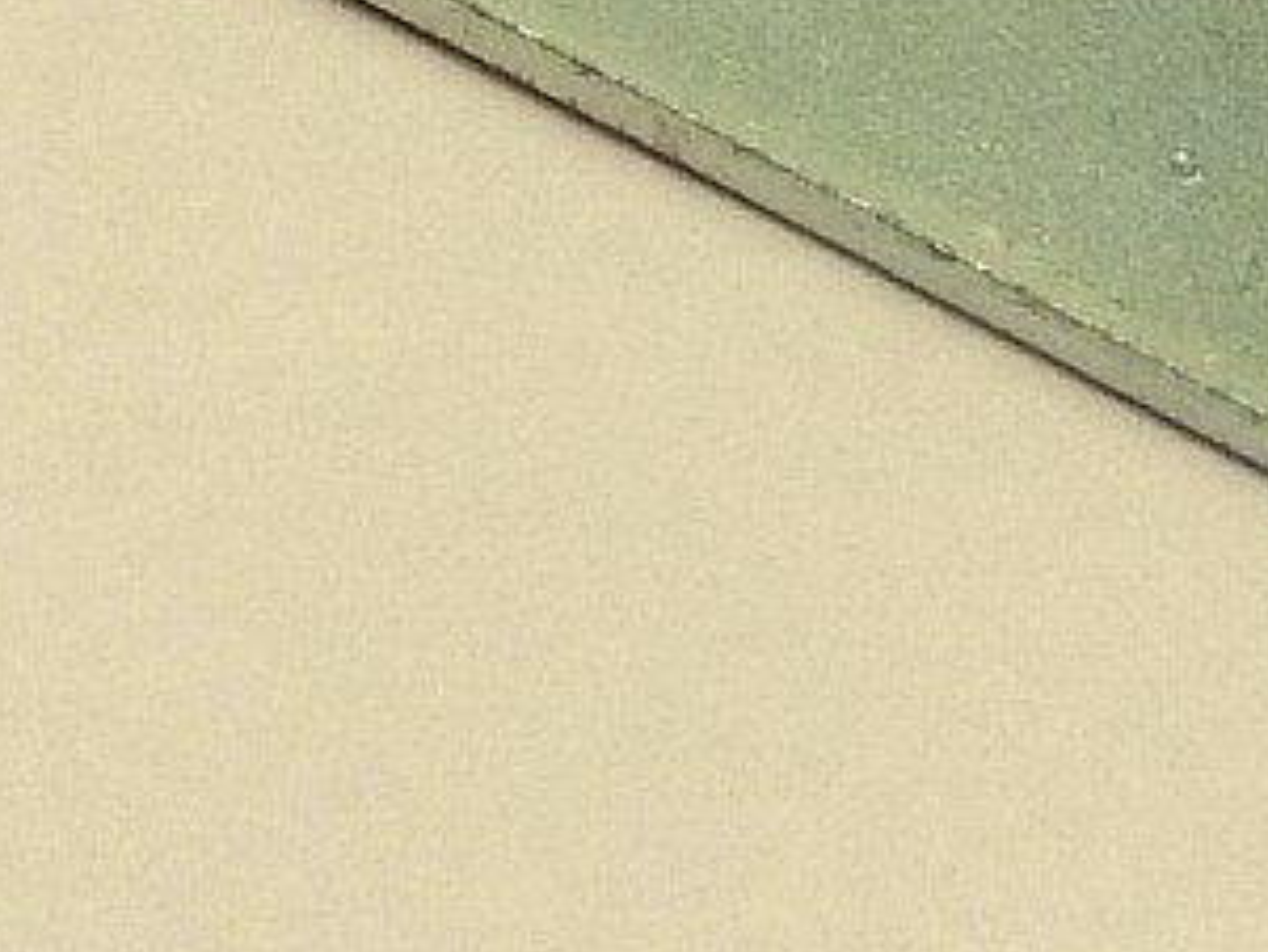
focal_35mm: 149
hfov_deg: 13.2
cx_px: 996
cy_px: -459
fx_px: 5460
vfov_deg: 9.7
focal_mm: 7.9
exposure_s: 1/30
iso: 250
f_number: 3.8
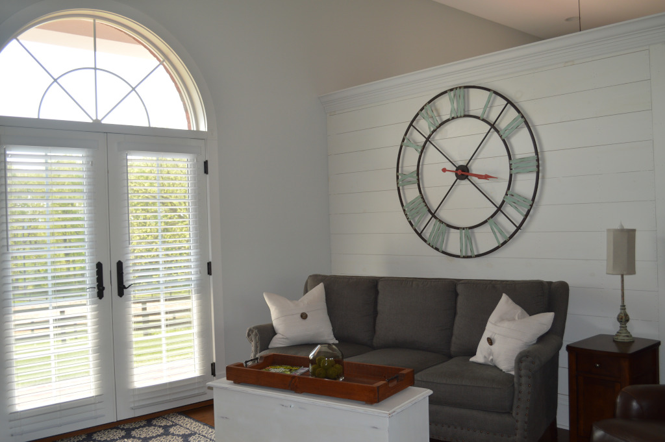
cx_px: 332
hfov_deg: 57.3
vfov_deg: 39.9
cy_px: 221
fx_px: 609
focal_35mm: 33
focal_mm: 22
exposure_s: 1/125
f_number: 4
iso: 160
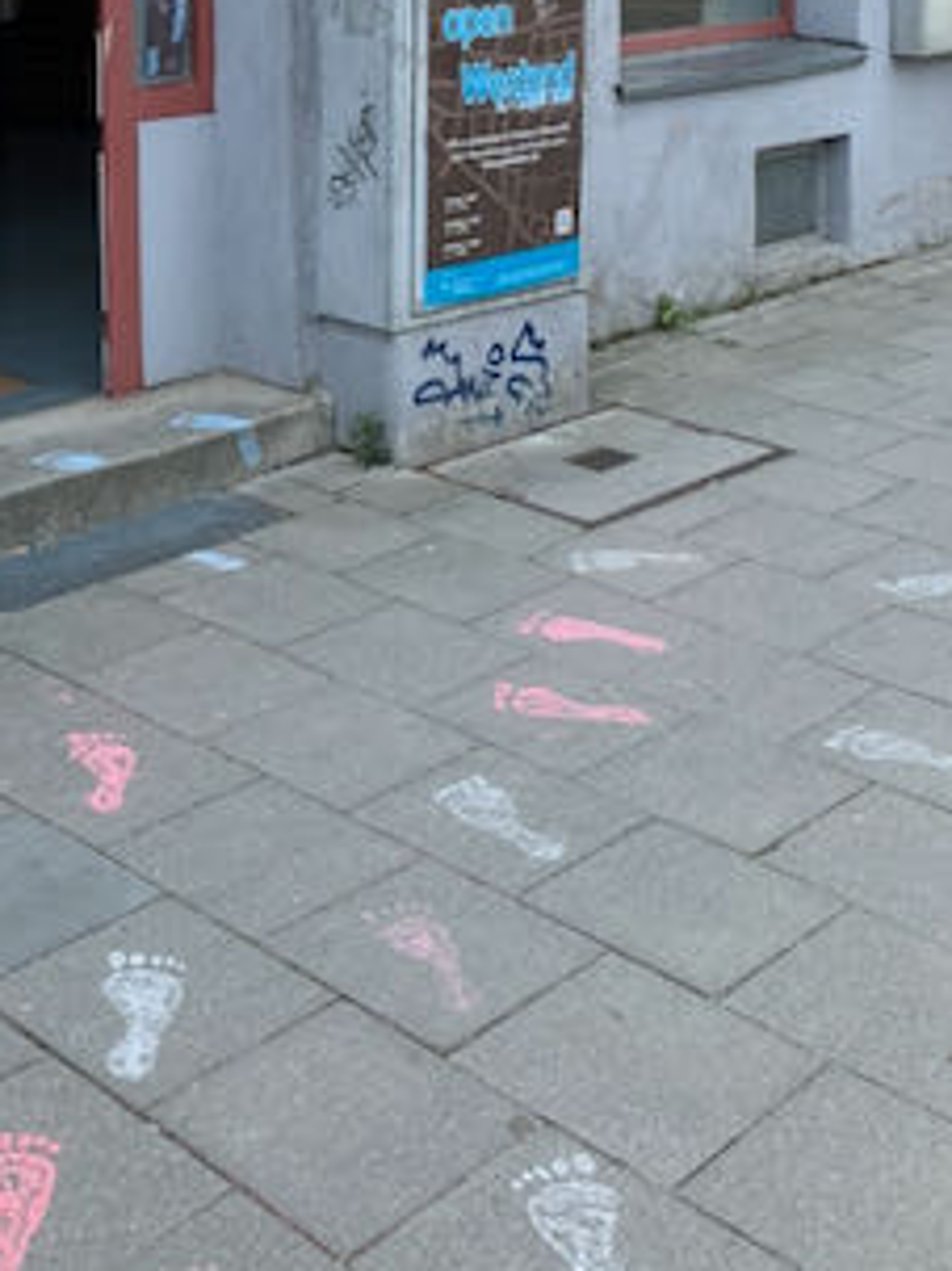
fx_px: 2018
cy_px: 143
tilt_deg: -7.7
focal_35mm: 55
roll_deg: +0.1
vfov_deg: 33.2
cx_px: 327
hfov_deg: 26.4
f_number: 1.8
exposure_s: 1/404
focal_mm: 4.25
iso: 25
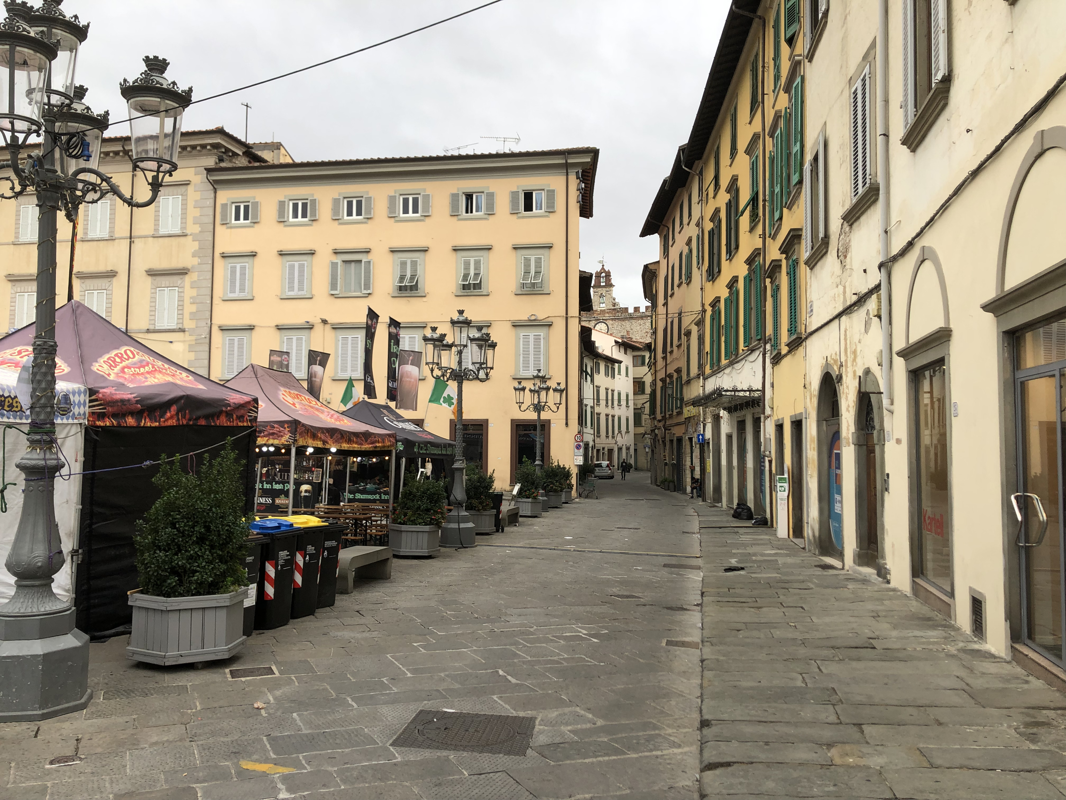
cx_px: 533
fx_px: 862
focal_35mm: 28
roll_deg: +0.5
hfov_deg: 63.4
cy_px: 400
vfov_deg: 49.7
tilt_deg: +3.0
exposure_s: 1/282
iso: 20
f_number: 1.8
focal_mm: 4
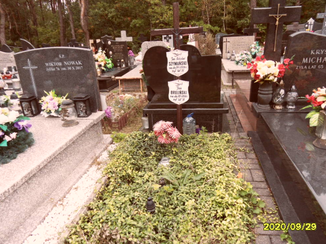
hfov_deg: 69.4
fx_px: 235
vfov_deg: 54.9
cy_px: 126
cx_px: 163
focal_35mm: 25
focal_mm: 3.9
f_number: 3.2
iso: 100
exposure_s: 1/90
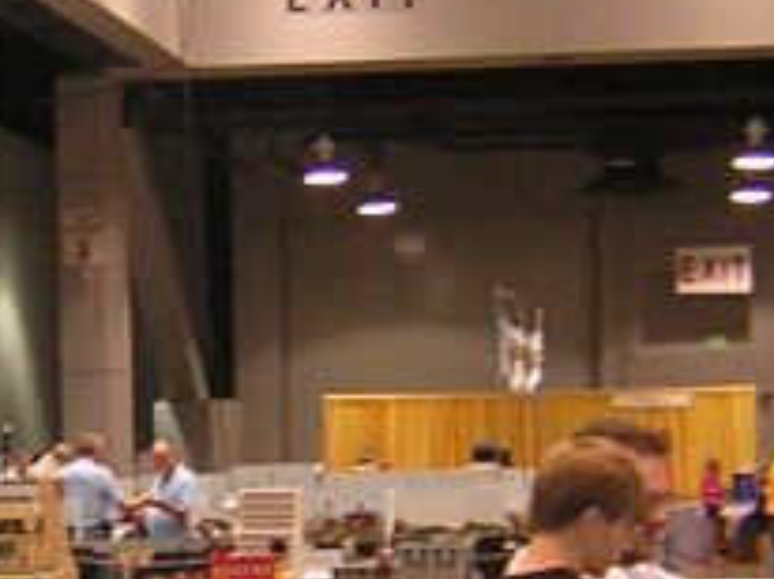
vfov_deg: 10.6
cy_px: 293
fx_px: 3127
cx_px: 214
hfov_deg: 14.1
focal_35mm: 140
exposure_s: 1/60.1
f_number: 2.6
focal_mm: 4.7
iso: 400
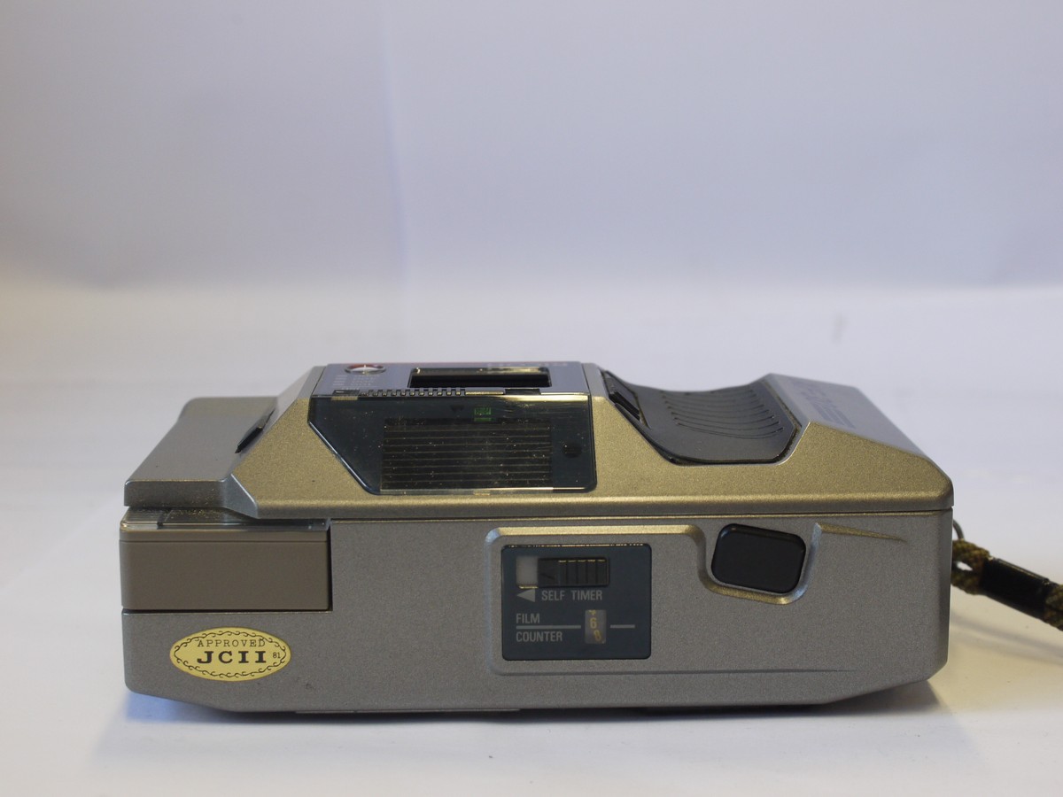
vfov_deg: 24.4
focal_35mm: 60
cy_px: 398
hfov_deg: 32.2
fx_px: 1843
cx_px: 532
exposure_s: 1/40
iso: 400
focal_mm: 30
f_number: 7.1
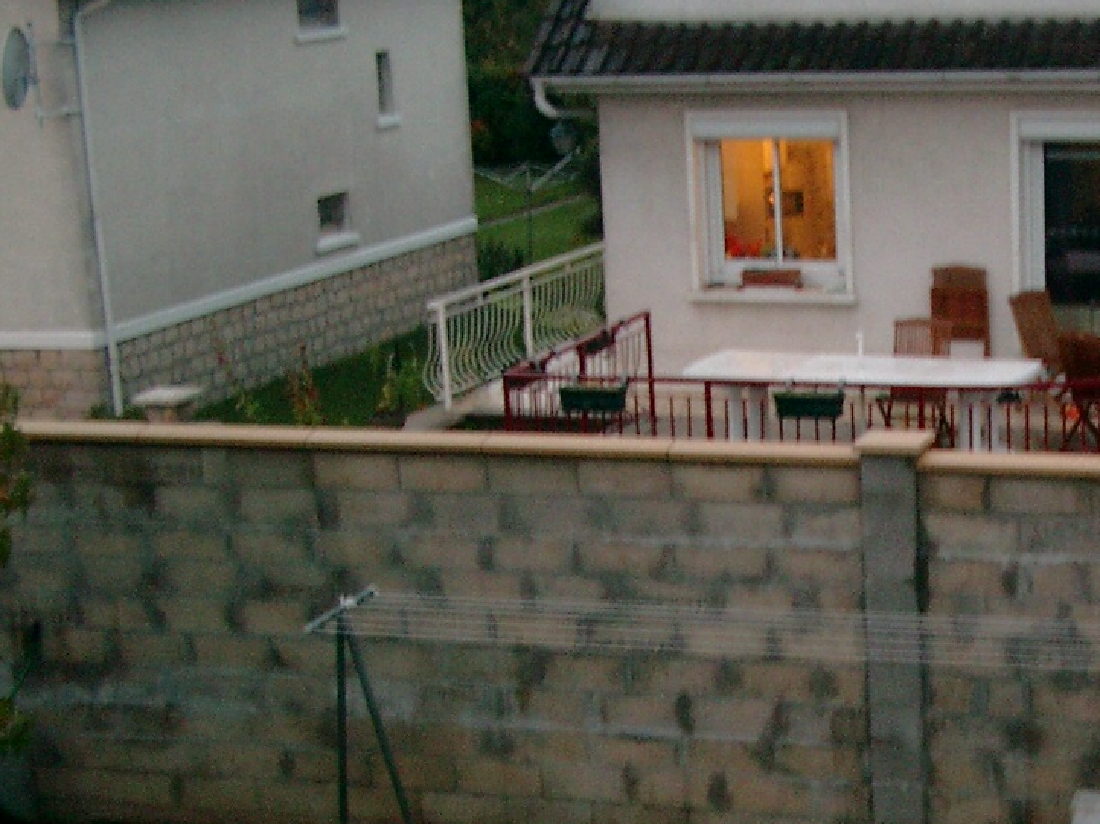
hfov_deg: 23.2
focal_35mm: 82
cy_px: 783
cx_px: 996
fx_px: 2605
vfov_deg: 17.6
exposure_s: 1/8
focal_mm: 7.6
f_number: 2.6
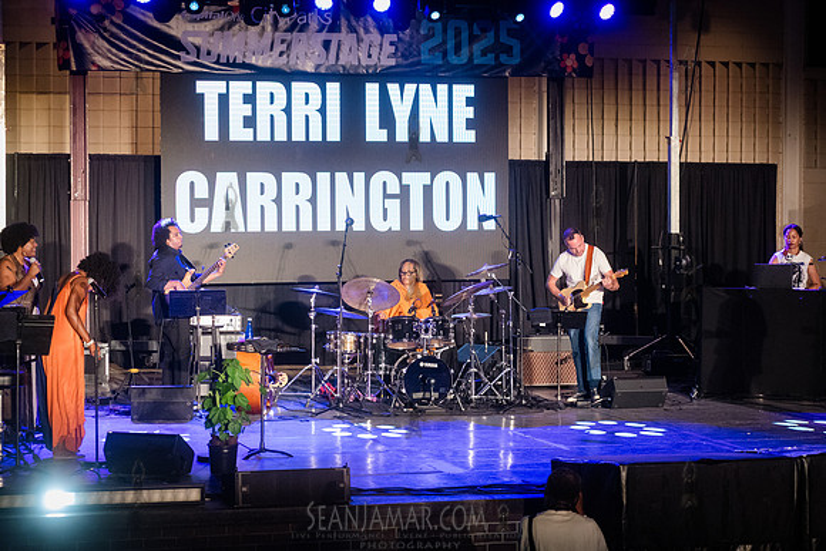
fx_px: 1957
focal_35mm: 85
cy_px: 293
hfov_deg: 23.8
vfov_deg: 16.0
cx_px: 440
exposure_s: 1/500
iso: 6400
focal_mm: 80
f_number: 4.5
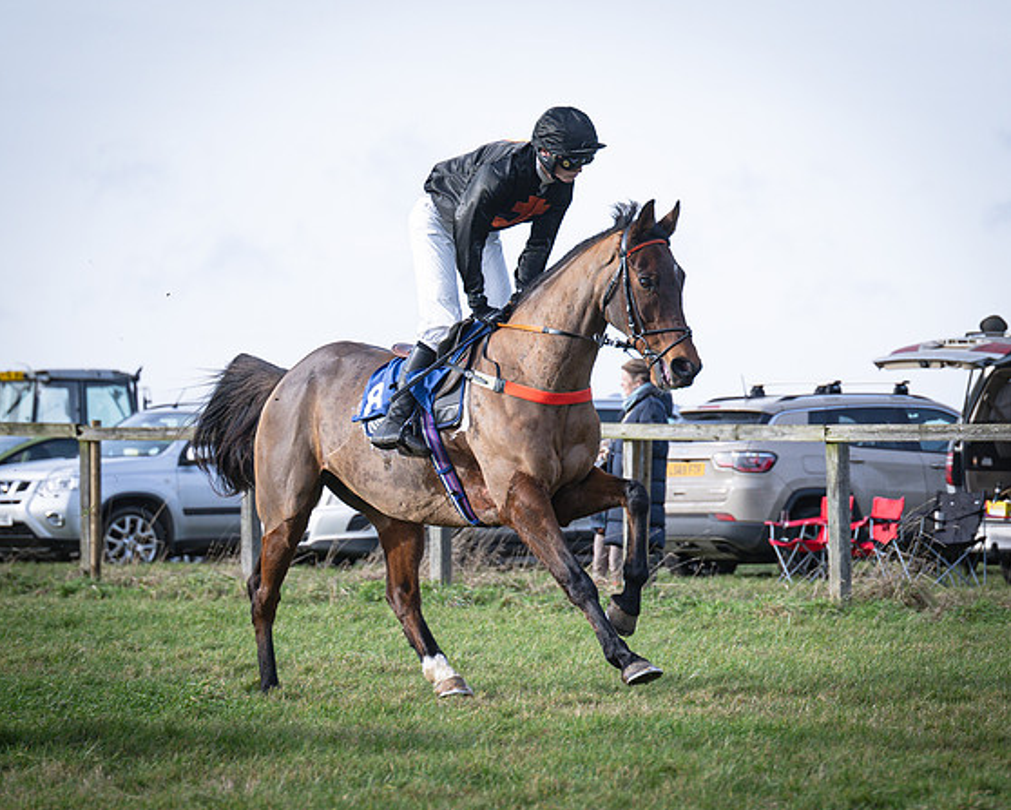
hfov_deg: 8.3
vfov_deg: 6.6
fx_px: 7005
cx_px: 664
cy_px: 412
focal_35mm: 234
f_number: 2.8
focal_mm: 86
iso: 125
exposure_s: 1/1000
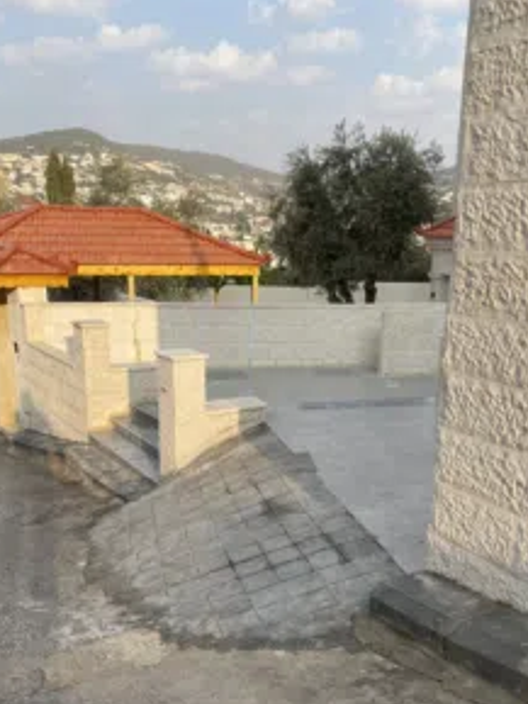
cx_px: 273
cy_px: 446
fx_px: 732
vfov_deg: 50.7
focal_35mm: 36
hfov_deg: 39.7
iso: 32
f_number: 1.6
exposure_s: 1/1553
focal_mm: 4.2
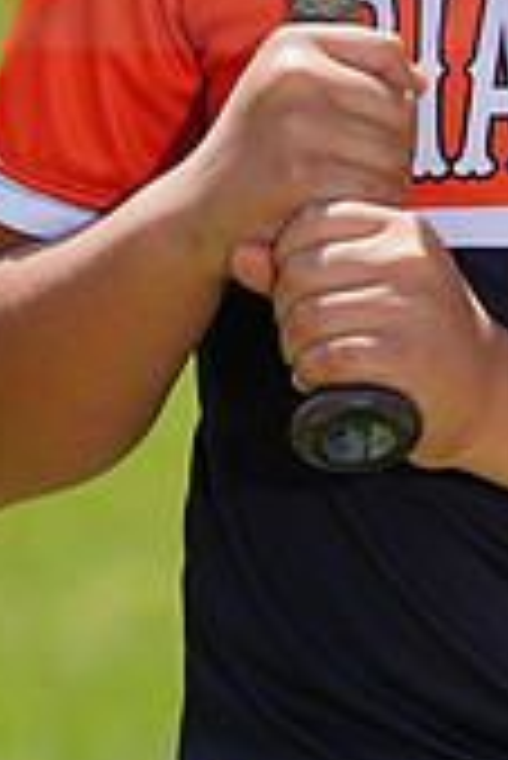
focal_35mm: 827
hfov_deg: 1.7
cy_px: -94
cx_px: 479
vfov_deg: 2.5
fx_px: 17468
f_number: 8
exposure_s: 1/250
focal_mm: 241
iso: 100
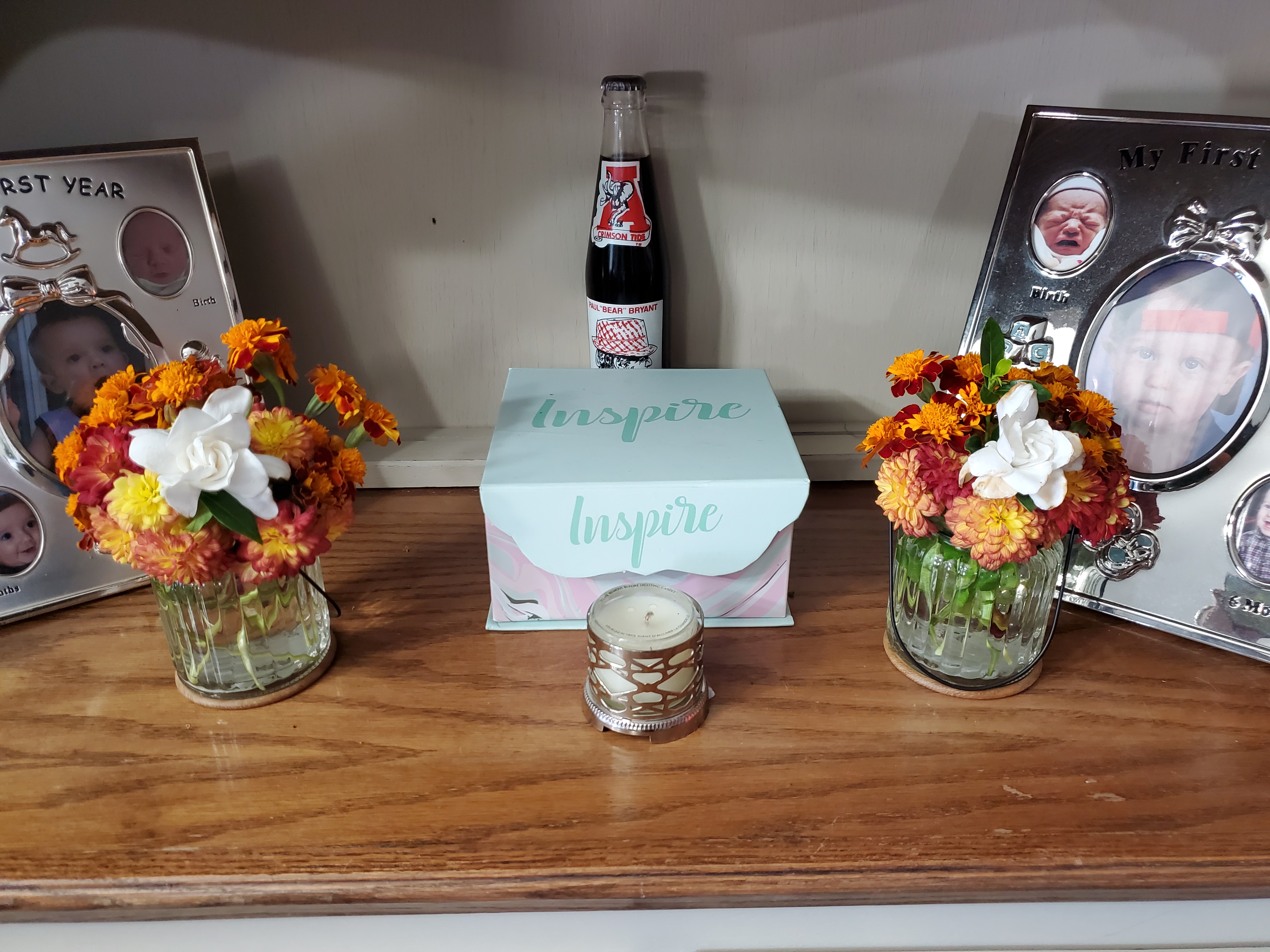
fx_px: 954
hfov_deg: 67.3
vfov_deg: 53.1
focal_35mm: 26
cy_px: 476
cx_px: 635
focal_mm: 4.3
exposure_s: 1/40
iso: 250
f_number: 1.5
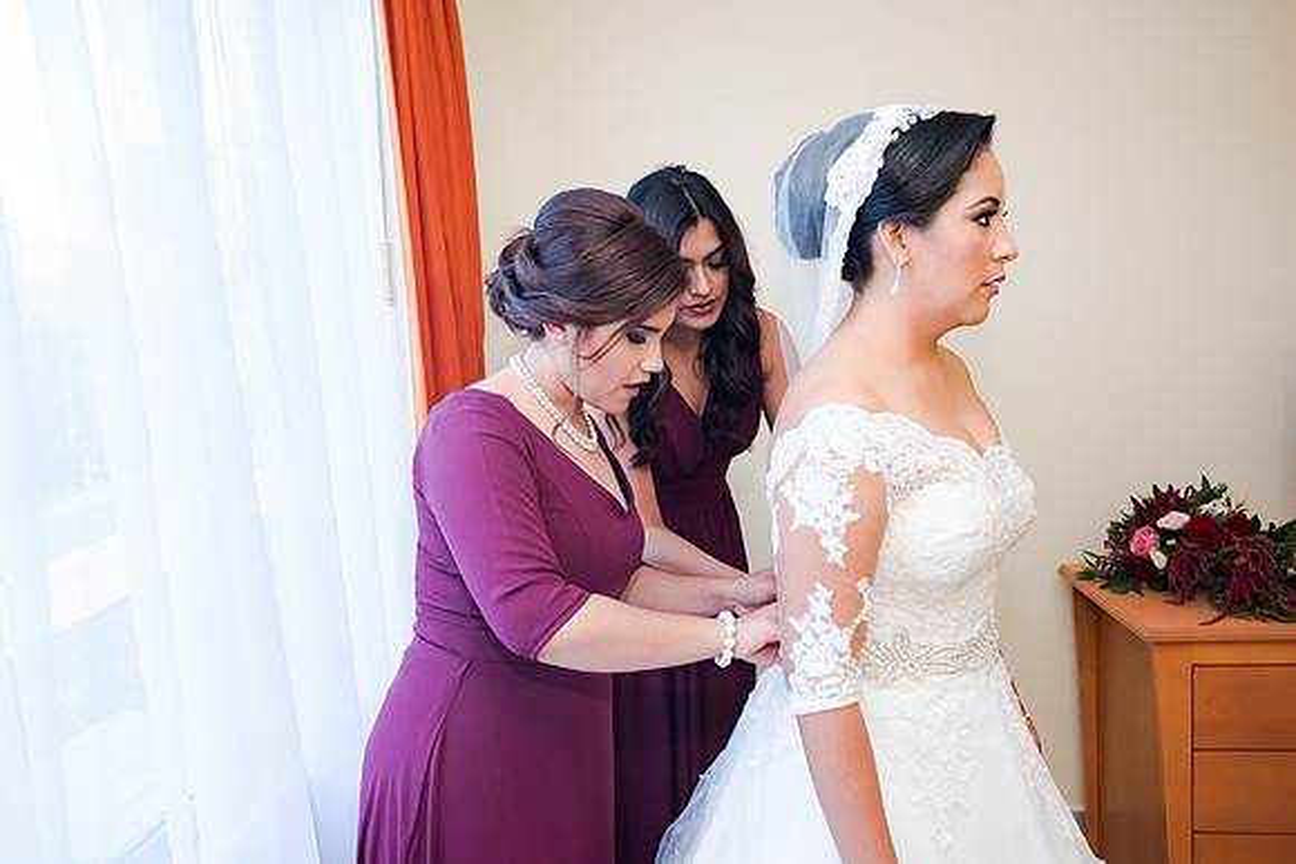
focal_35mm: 28
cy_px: 432
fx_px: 1008
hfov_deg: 65.5
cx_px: 648
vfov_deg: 46.4
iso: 1600
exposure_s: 1/125
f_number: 3.5
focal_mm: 28
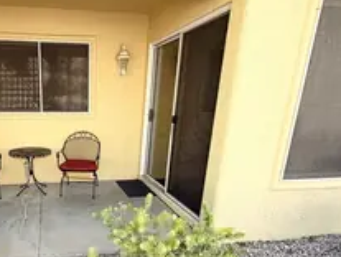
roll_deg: +0.4
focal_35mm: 27
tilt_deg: -17.7
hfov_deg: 61.7
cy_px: 178
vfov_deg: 50.3
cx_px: 87
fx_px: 266
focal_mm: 2.22
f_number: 2.2
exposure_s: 1/176
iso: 40
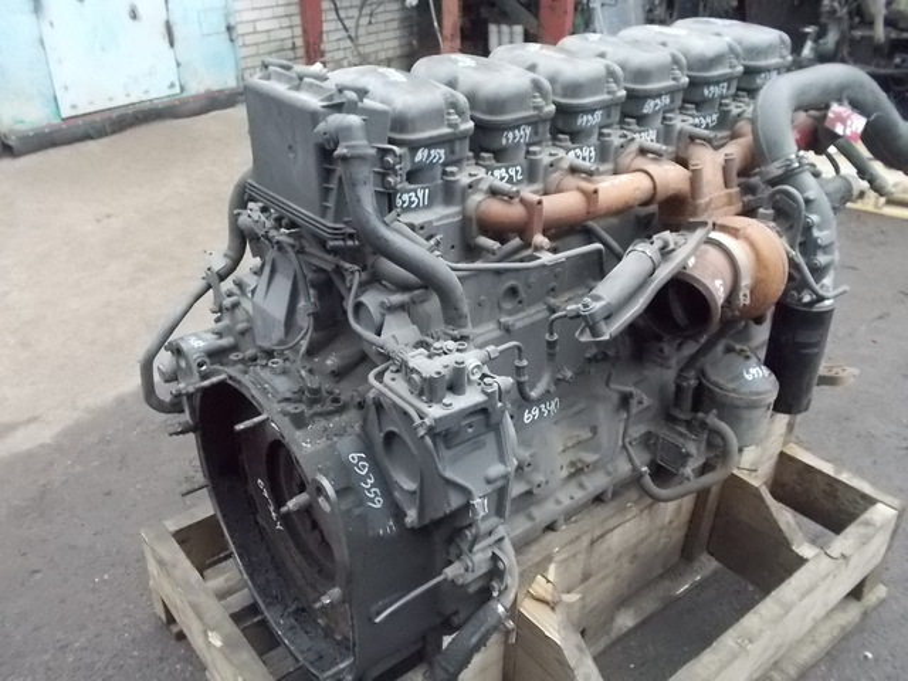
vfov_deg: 48.2
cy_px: 340
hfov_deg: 61.7
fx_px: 761
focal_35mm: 29
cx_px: 454
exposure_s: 1/60
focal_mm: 4.1
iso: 800
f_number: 3.3
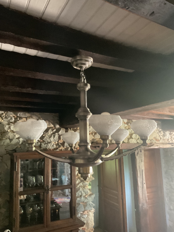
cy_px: 116
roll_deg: +3.2
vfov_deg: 61.7
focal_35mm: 29
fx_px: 194
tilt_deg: +7.5
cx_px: 87
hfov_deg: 48.2
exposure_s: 1/24
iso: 500
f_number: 1.8
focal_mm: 3
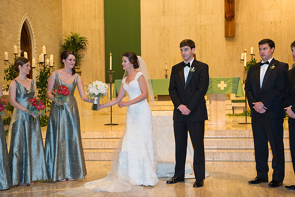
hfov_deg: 36.3
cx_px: 148
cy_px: 98
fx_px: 450
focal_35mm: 55
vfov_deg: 24.6
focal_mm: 55
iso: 1600
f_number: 5
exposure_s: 1/80
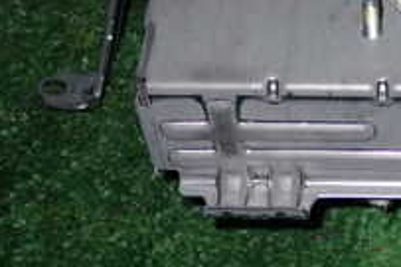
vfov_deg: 10.7
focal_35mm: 126
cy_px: -63
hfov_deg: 15.6
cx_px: 492
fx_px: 1402
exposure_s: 1/40
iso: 400
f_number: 8
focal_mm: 7.31
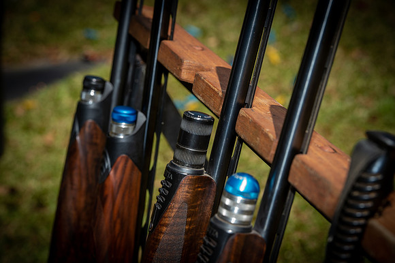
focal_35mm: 122
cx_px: 198
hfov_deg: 16.8
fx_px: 1338
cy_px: 132
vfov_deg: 11.2
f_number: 10
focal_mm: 122
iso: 250
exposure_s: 1/250
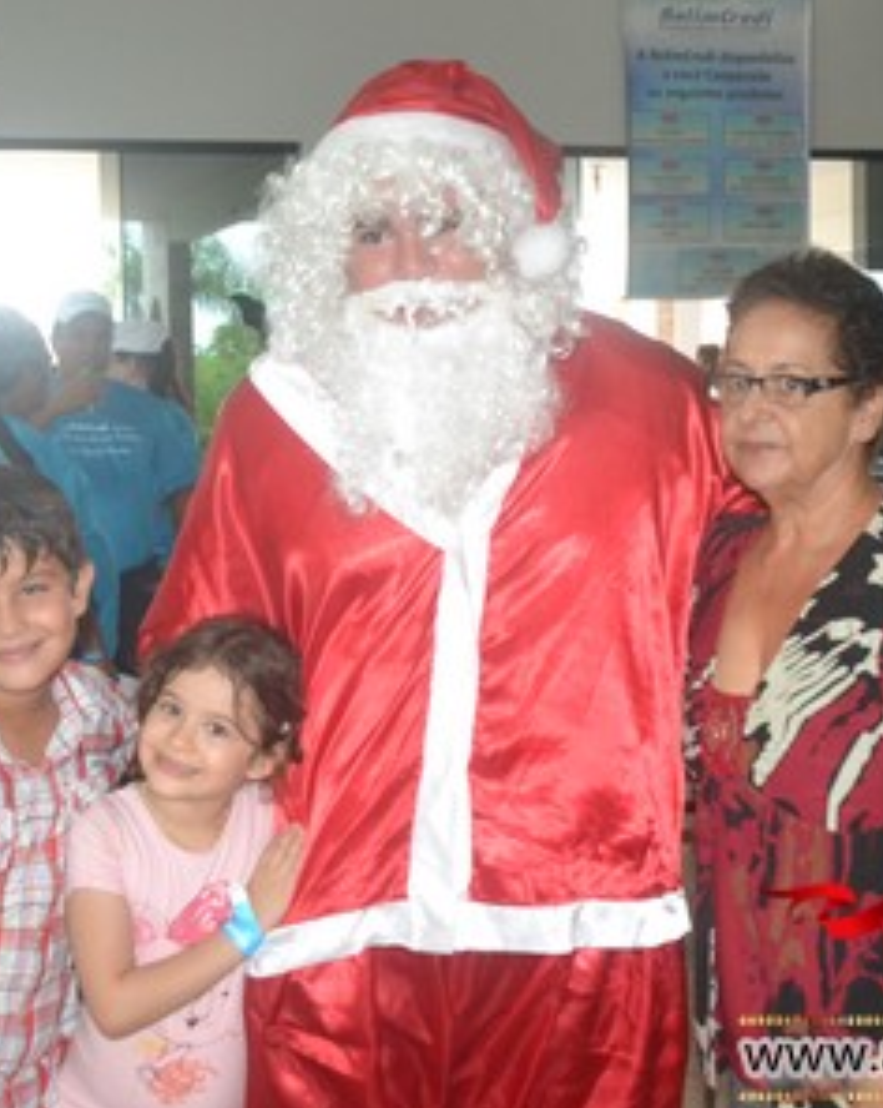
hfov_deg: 25.3
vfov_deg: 31.5
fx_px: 1964
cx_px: 427
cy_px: 558
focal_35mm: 60
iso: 3200
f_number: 4
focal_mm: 28
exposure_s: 1/60
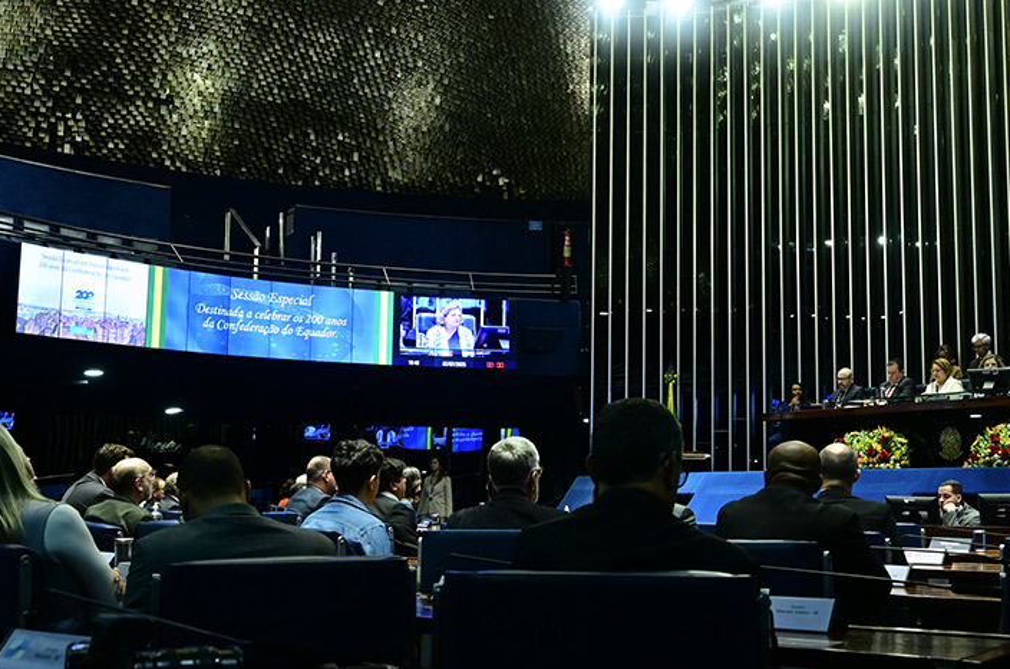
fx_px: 1232
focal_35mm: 44
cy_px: 336
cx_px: 562
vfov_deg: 30.4
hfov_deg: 44.5
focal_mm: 24
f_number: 4.5
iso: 3200
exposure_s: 1/160
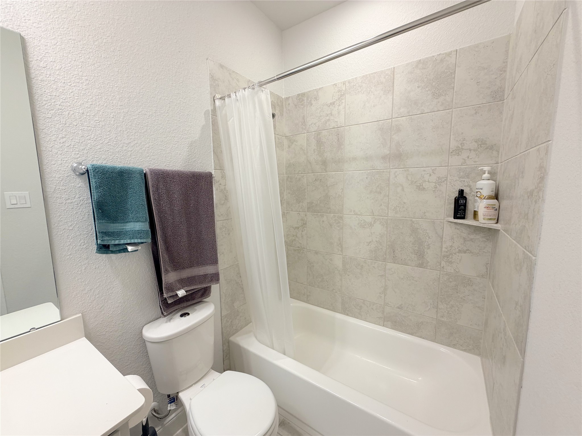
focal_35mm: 14
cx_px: 291
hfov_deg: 102.1
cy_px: 218
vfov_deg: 85.7
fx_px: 235
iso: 160
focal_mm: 2.22
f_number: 2.2
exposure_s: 1/120
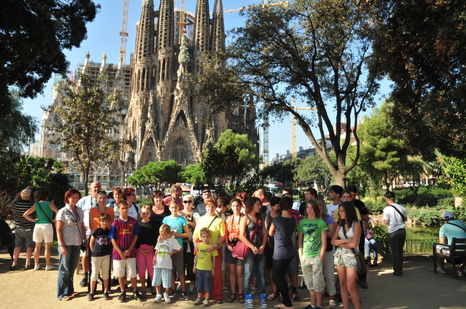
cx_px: 233
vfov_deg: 53.0
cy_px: 154
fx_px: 310
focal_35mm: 24
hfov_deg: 73.8
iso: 800
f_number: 9.5
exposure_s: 1/500
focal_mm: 16
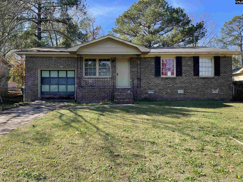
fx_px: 183
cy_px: 91
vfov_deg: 53.1
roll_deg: +0.7
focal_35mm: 26
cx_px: 122
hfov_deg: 67.3
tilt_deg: +1.1
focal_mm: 4.2
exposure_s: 1/940
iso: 32
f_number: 1.6
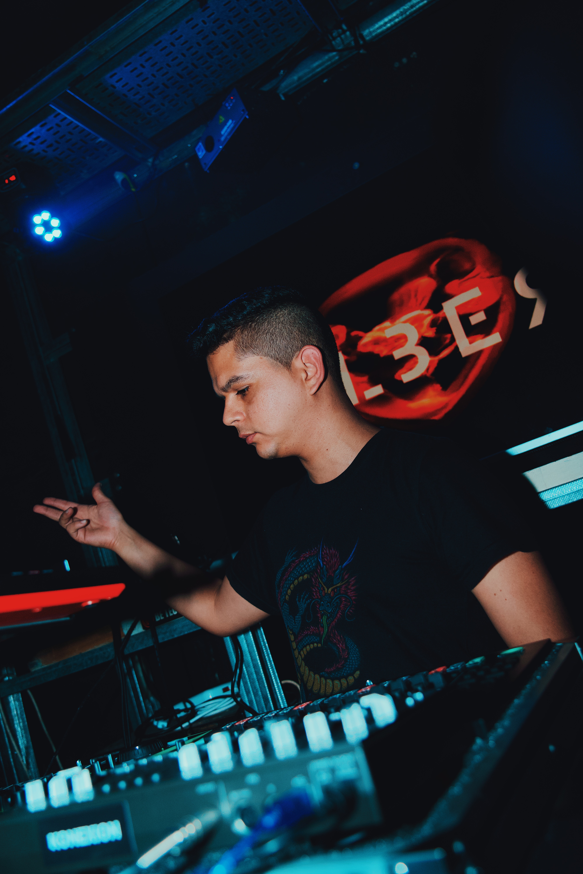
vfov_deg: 61.9
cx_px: 292
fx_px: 729
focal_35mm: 30
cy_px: 437
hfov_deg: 43.6
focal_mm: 30
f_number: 4
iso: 1000
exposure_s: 1/250
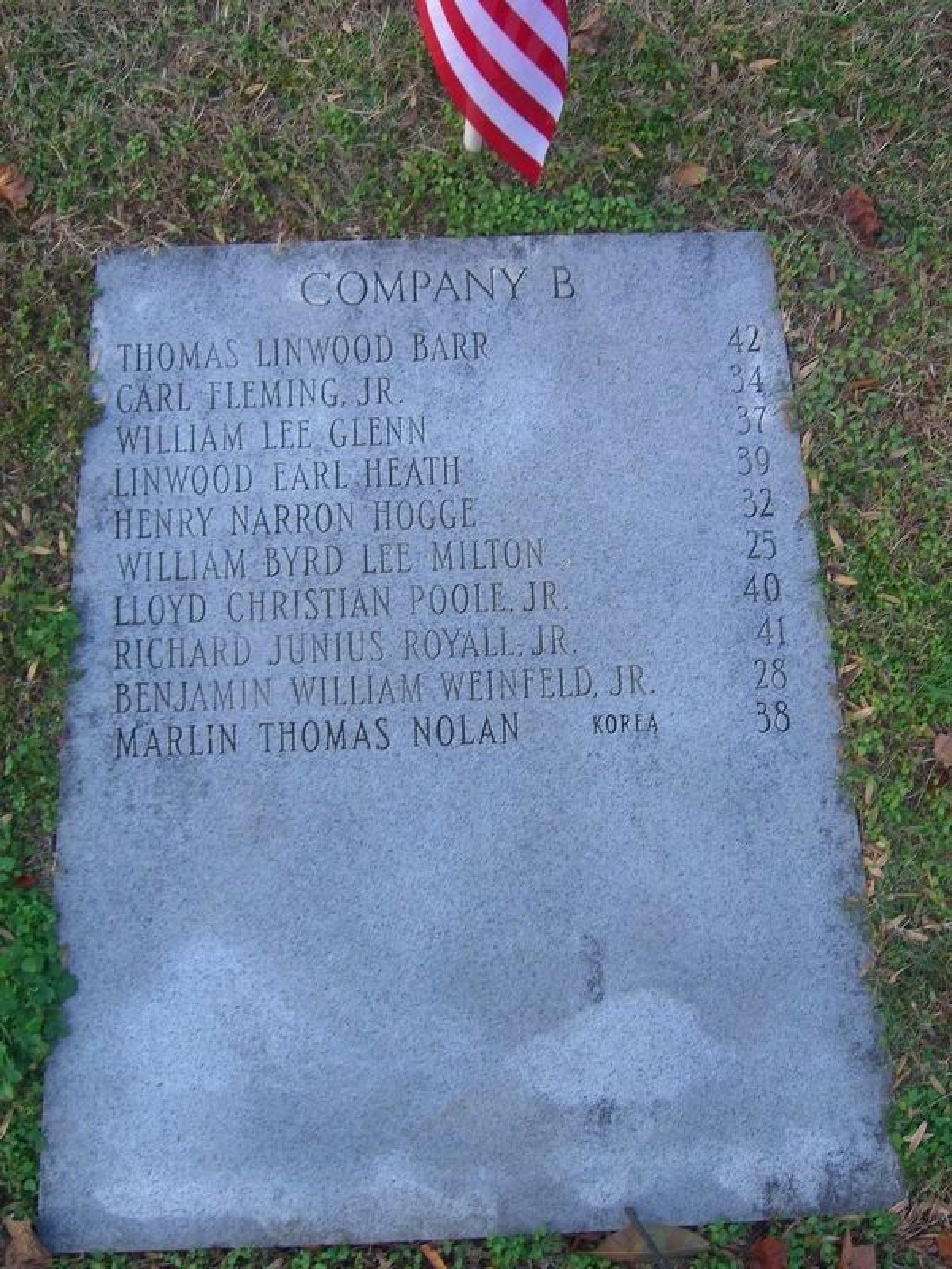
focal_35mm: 38
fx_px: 1393
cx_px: 476
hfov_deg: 37.7
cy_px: 634
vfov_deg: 49.0
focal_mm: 7.9
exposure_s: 1/40
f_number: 2.8
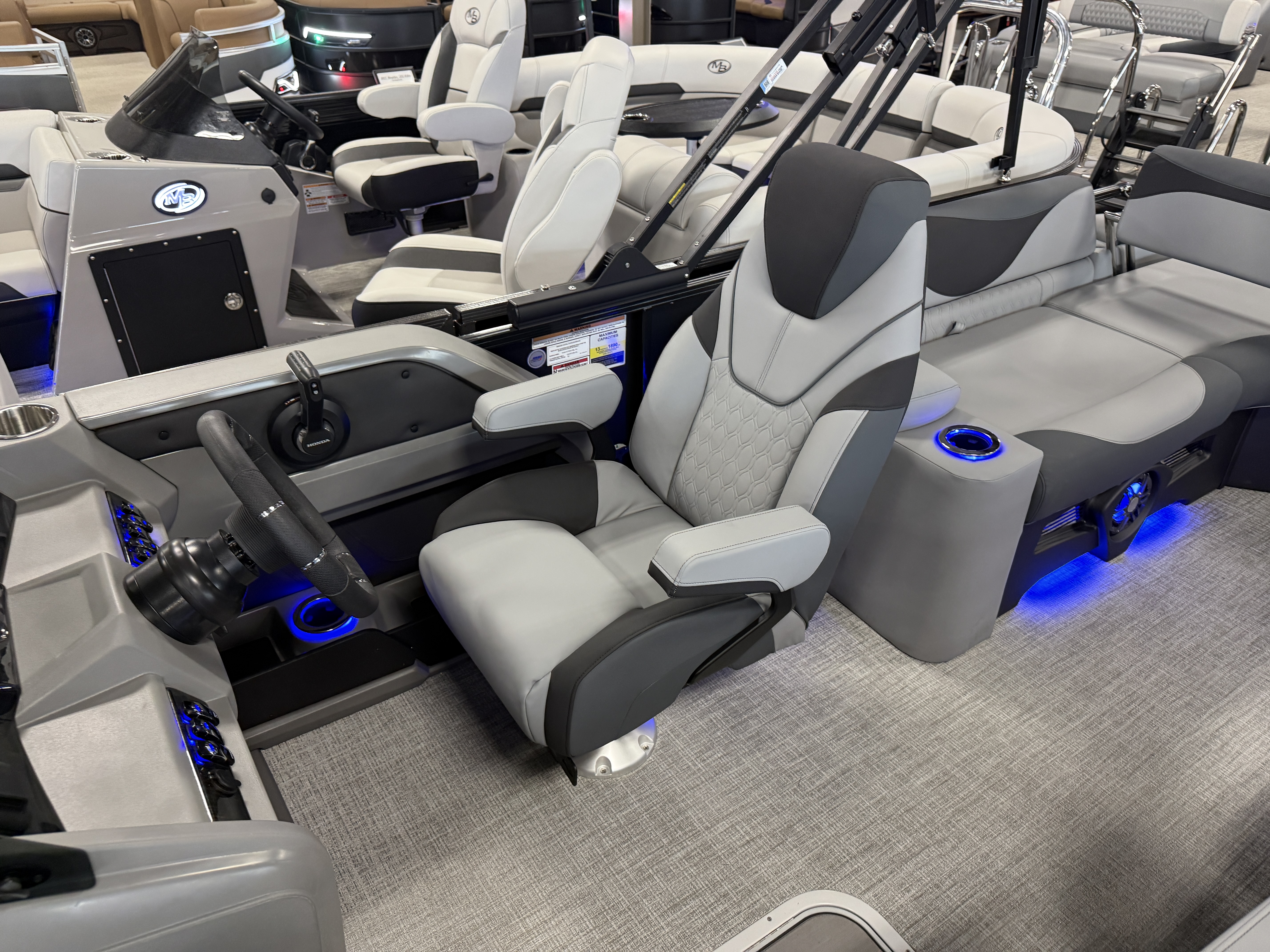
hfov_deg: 71.6
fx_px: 881
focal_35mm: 24
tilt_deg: -30.4
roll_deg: -1.3
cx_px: 635
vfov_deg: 56.8
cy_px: 476
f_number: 1.78
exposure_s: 1/60
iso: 250
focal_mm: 6.76
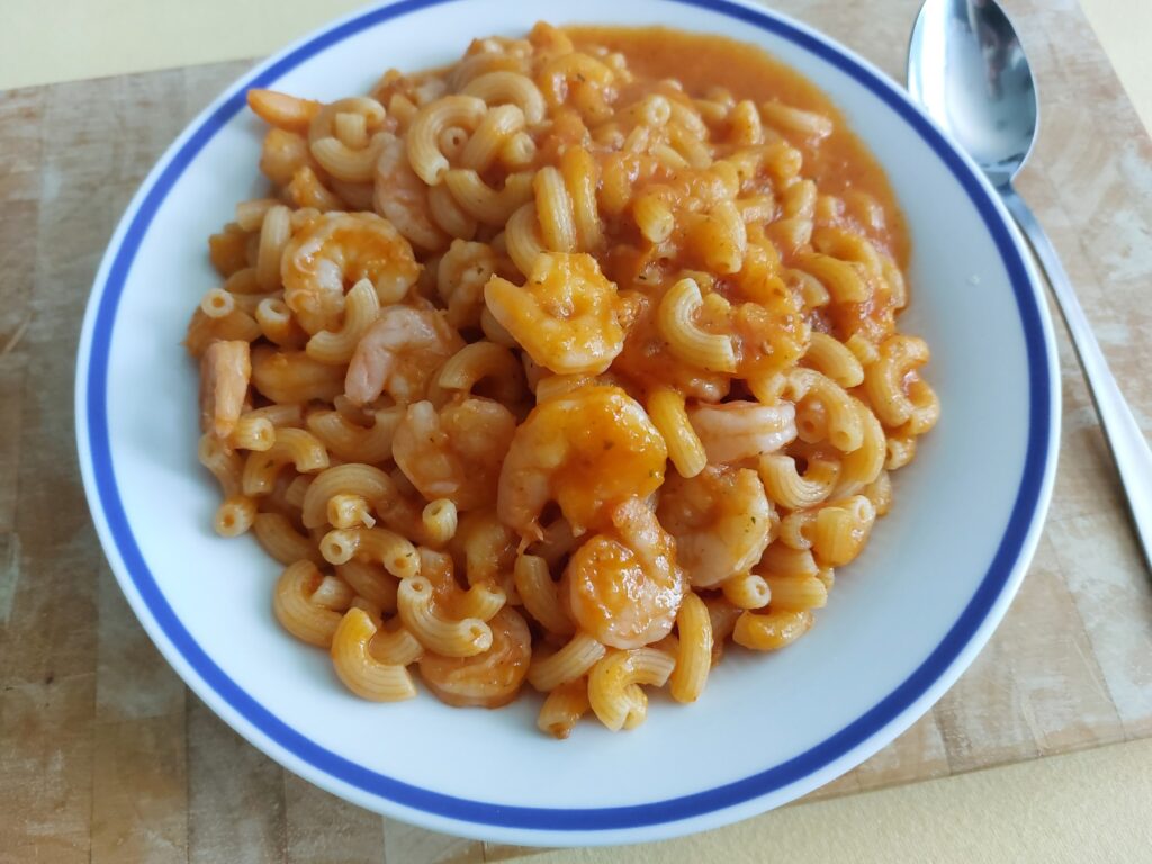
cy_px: 432
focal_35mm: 25
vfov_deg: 54.9
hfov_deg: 69.4
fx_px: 832
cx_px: 576
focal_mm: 5.23
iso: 250
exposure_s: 1/100
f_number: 1.8
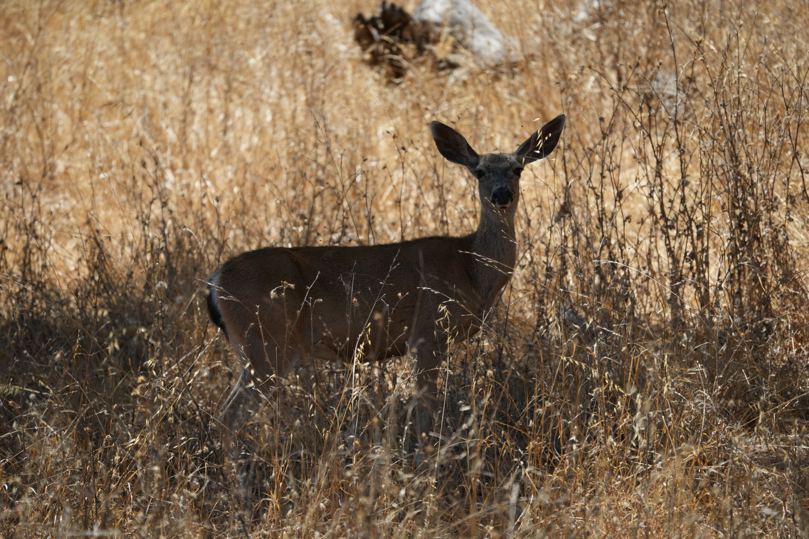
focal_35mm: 400
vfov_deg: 3.4
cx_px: 404
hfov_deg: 5.2
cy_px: 270
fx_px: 8988
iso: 640
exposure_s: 1/1000
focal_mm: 400
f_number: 6.3
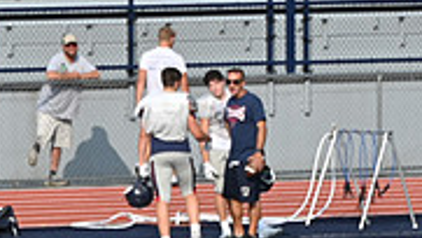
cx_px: -214
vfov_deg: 1.7
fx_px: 8150
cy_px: 430
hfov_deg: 3.0
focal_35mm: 728
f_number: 5.6
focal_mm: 145
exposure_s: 1/800
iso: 100
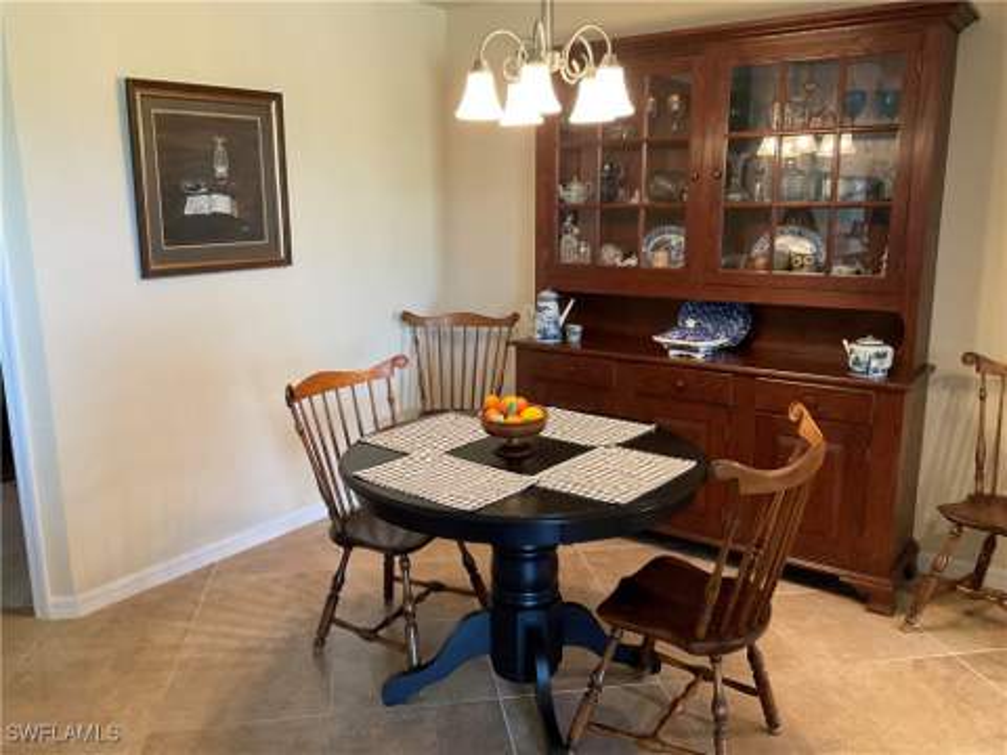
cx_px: 504
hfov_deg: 61.7
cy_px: 378
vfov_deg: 48.2
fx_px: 844
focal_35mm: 29
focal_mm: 3
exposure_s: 1/60
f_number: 1.8
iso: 250
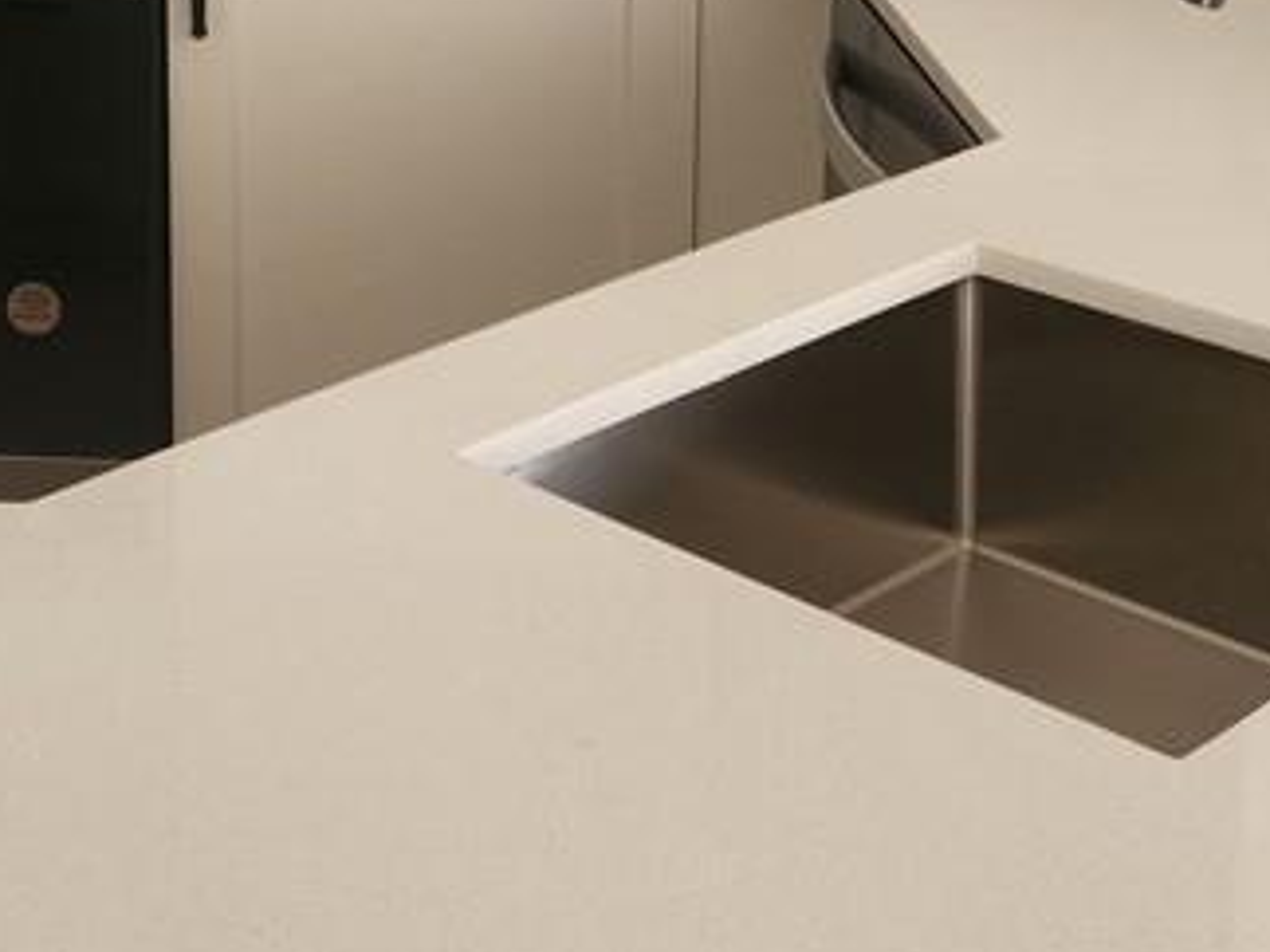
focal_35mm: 73
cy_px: -153
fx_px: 2677
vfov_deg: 19.1
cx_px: -87
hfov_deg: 25.0
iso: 64
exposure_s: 1/180
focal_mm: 5.4
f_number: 1.8
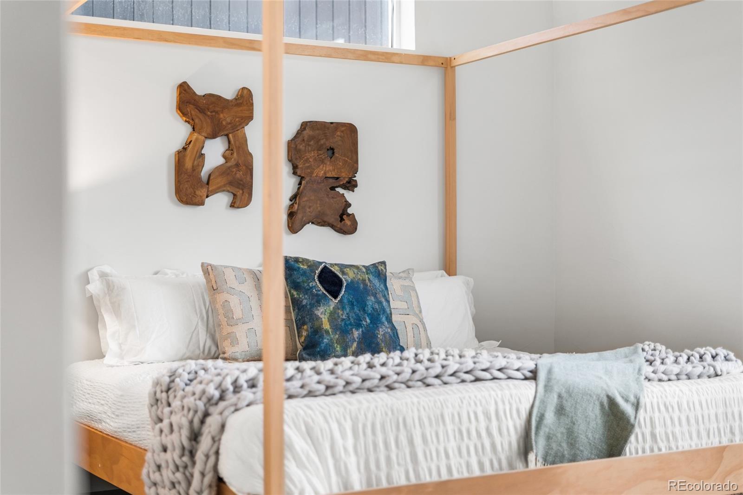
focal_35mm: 50
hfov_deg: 39.6
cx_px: 372
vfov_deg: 27.0
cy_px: 248
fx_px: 1031
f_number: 1.8
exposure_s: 1/250
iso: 500
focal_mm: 50
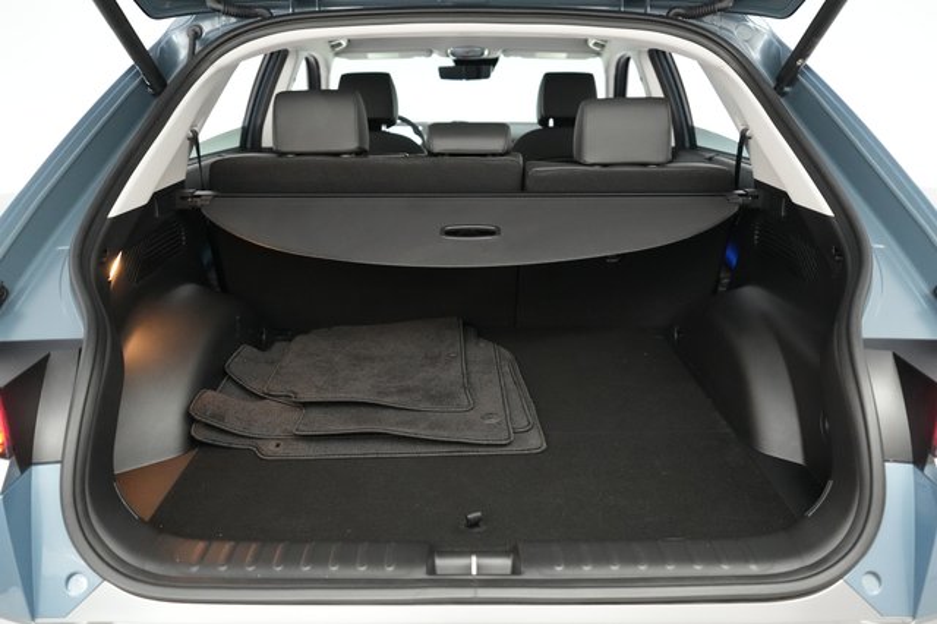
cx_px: 468
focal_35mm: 28
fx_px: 728
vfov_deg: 46.4
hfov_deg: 65.5
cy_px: 312
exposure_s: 1/160
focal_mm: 28
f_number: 2.8
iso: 6400
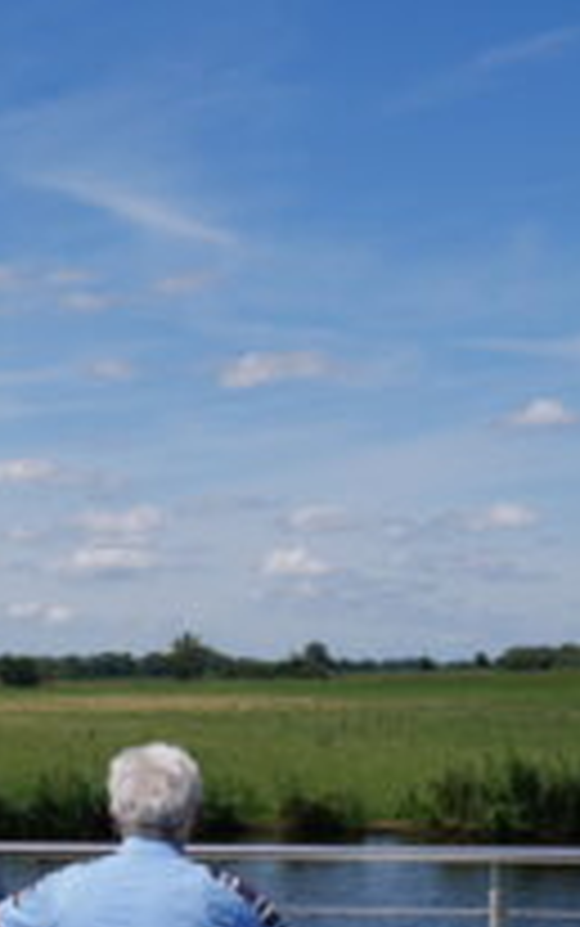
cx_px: -265
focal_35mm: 74
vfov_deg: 27.5
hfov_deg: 16.3
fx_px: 1869
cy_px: 666
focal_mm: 18
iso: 200
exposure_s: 1/640
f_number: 10
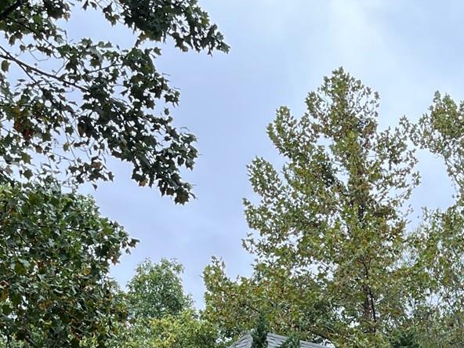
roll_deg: -0.2
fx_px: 1206
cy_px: 550
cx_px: 401
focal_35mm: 90
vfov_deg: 15.0
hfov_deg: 21.4
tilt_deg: +3.8
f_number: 1.6
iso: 50
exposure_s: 1/363
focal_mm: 5.1
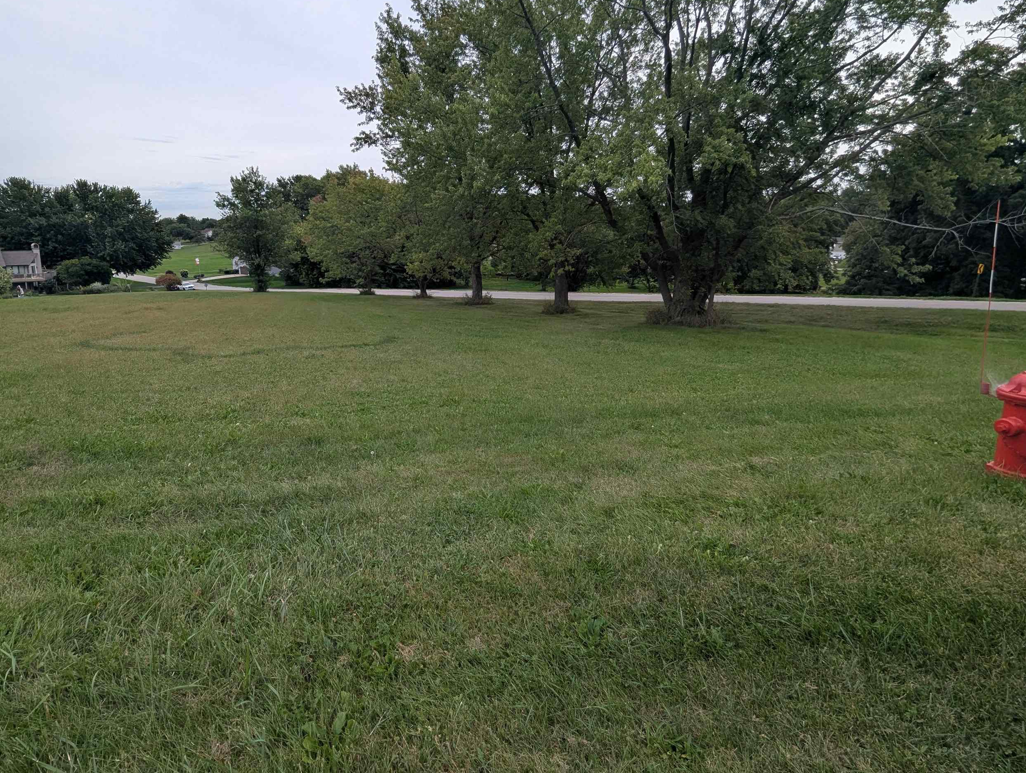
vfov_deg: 77.7
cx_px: 440
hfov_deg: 93.8
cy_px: 325
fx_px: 475
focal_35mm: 16
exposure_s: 1/549
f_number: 2.2
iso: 48
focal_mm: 1.95
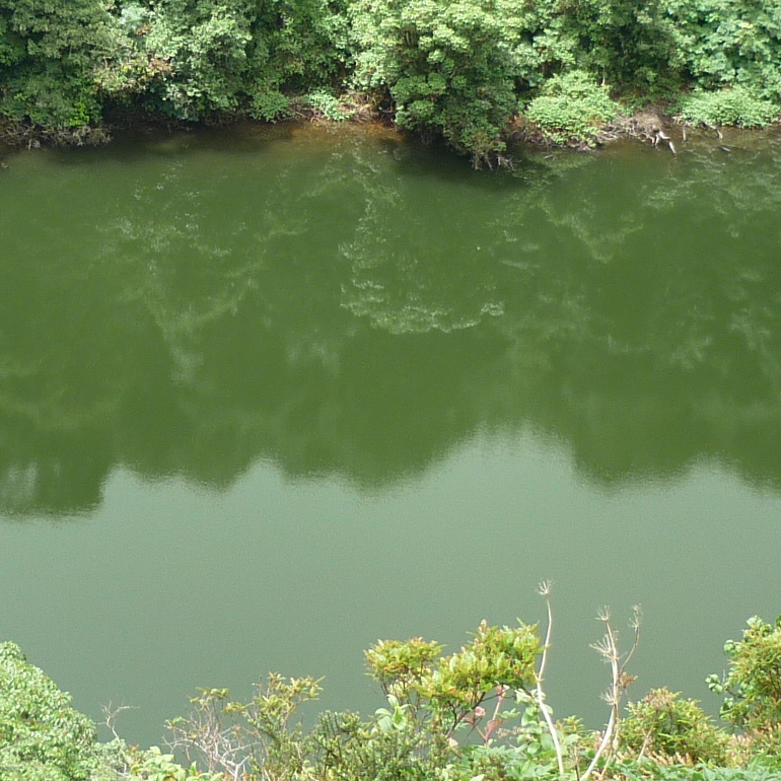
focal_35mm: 97
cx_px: 201
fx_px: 2476
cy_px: 214
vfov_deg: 17.8
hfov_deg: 17.8
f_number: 2.8
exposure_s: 1/250
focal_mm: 5.5
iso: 80
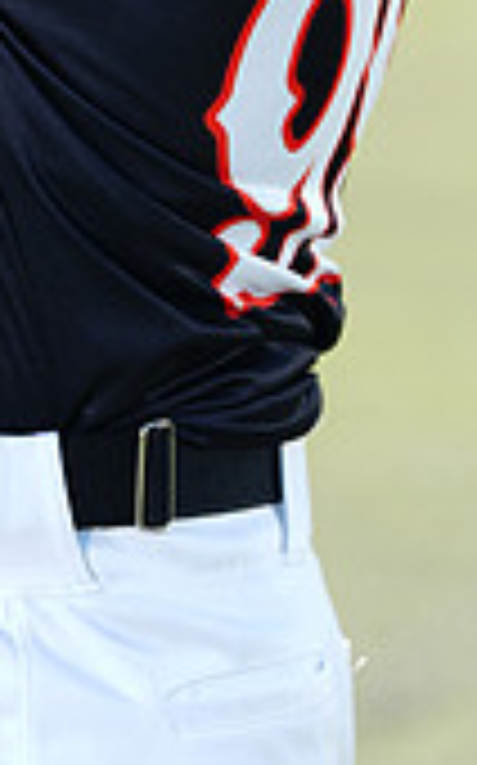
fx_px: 12397
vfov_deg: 3.5
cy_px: -261
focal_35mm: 595
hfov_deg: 2.2
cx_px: -34
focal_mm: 171
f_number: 4.5
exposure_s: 1/250
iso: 64
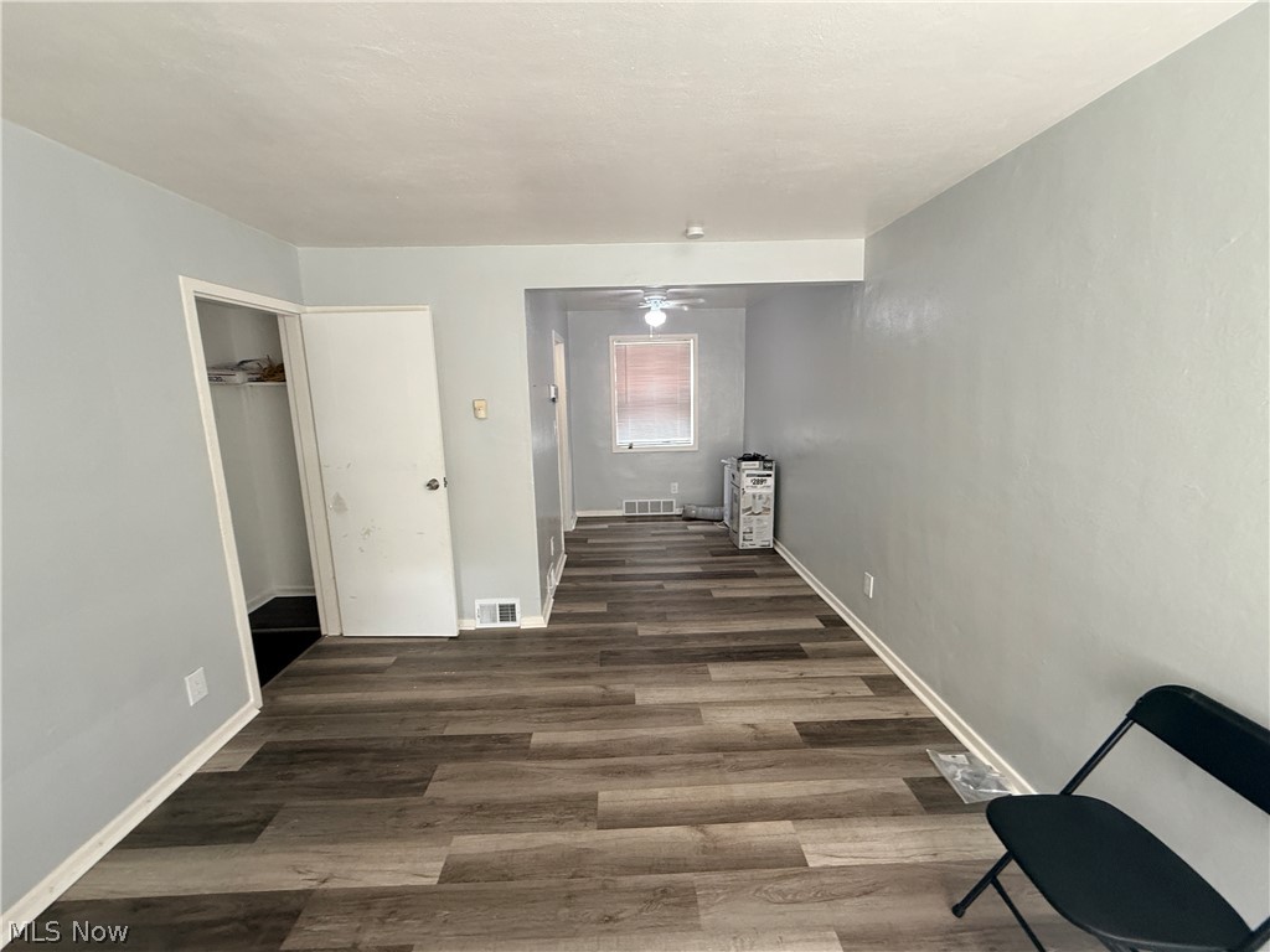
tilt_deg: -9.7
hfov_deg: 102.1
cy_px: 476
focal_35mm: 14
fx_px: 514
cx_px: 635
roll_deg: +1.7
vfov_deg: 85.7
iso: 200
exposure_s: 1/60
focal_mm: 2.22
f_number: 2.2
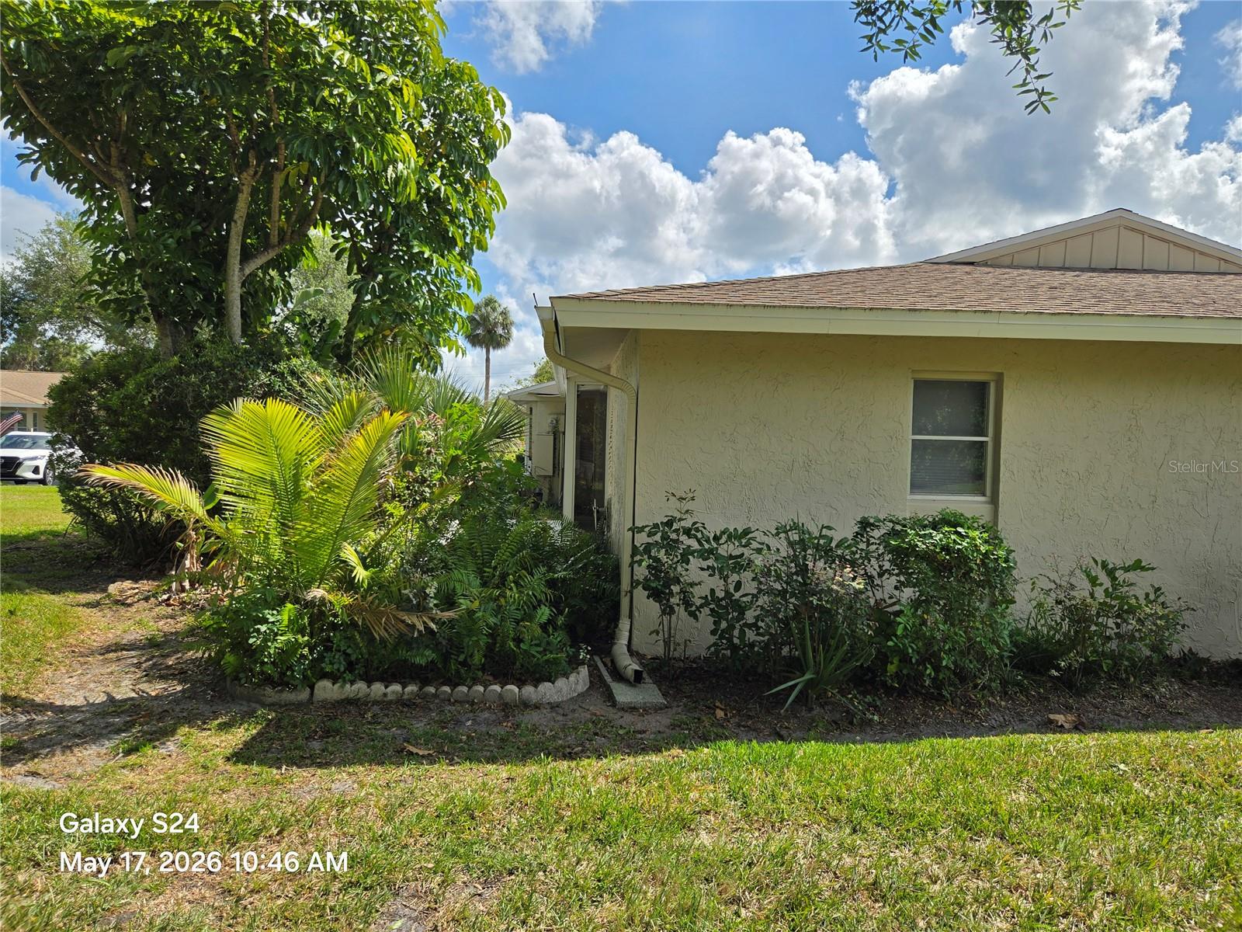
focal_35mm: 23
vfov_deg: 58.9
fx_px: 825
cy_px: 466
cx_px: 621
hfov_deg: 73.9
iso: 25
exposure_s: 1/2423
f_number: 1.8
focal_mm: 5.4
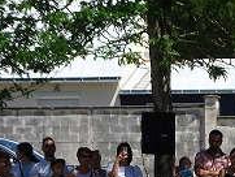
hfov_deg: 6.9
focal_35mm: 281
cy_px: 232
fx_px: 1909
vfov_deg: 5.3
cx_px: 360
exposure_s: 1/640
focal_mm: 14.12
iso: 80
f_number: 5
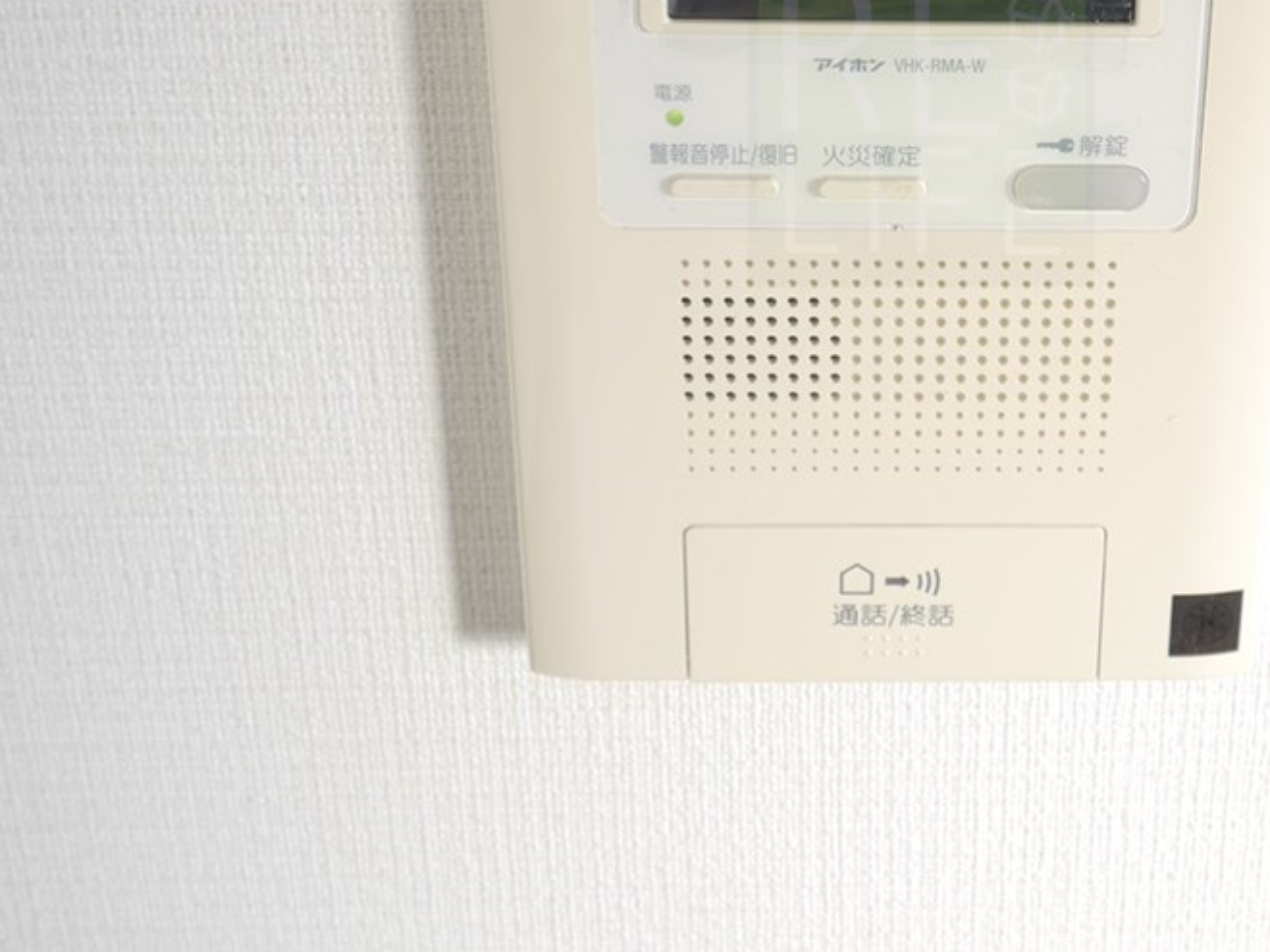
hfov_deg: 36.8
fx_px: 1871
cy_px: 114
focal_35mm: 51
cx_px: 921
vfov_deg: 27.6
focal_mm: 14
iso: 200
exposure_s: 1/60
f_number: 4
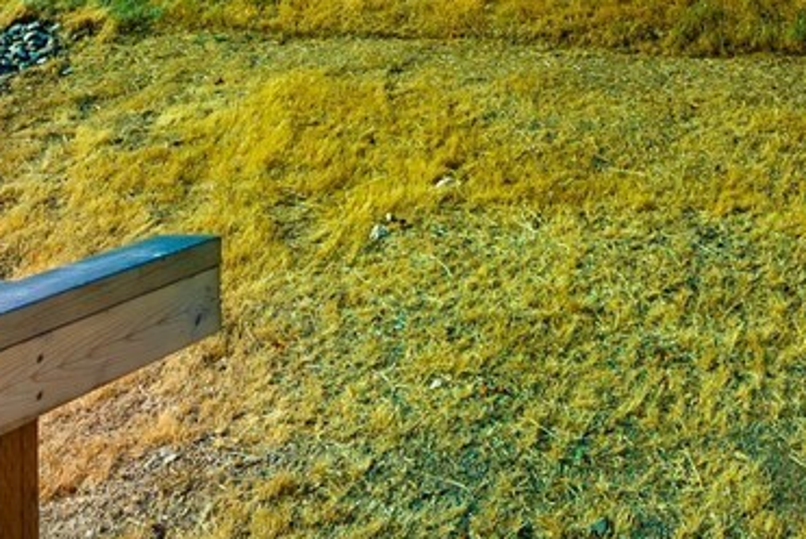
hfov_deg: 27.0
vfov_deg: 15.6
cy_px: -613
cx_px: 1011
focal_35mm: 64
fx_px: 1434
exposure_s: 1/400
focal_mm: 14
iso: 80
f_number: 7.1
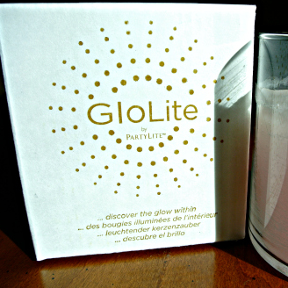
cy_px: 144
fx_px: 329
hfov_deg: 46.0
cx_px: 206
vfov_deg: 47.2
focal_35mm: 35
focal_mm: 10
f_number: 4.5
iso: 100
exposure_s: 1/320
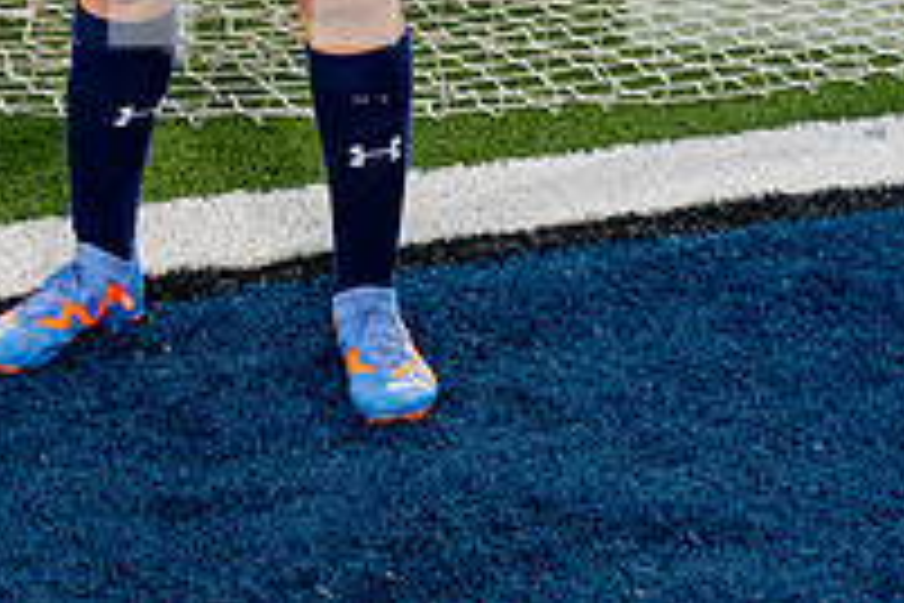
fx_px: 3264
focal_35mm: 130
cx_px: 270
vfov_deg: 10.1
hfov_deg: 15.7
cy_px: -405
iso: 100
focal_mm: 58
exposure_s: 1/250
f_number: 5.6
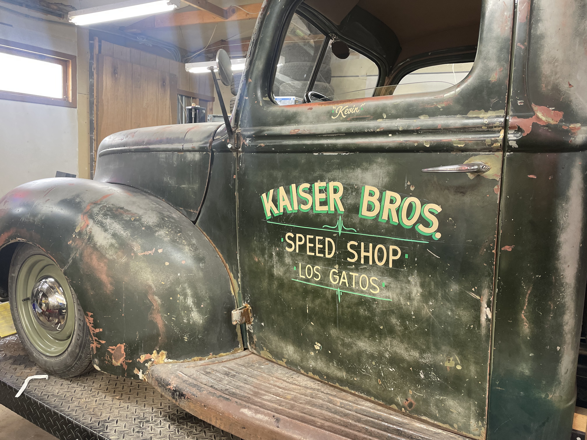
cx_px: 294
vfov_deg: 53.1
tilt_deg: -8.7
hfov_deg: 67.3
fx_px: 441
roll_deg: -3.3
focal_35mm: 26
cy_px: 220
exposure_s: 1/60
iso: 160
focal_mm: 4.2
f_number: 1.6
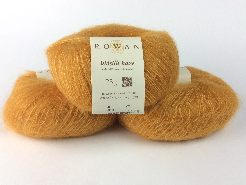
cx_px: 123
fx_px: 227
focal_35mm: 32
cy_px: 92
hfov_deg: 56.8
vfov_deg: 44.2
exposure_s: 1/102
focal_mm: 3.3
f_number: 2.4
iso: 32
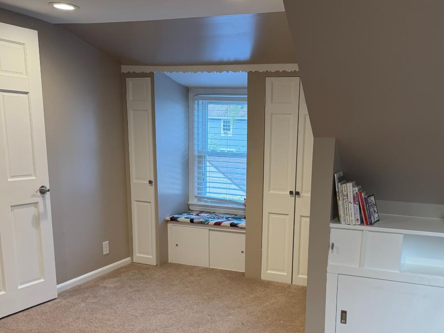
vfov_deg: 38.9
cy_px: 236
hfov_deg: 50.9
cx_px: 274
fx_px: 462
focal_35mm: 36
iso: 250
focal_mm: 6.76
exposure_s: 1/120
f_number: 1.78
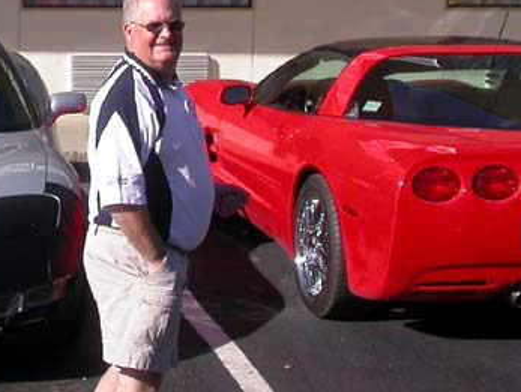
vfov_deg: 13.0
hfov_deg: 17.0
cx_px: -44
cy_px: -17
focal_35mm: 112
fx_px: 1687
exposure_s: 1/352
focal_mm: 7.85
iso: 100
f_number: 6.7
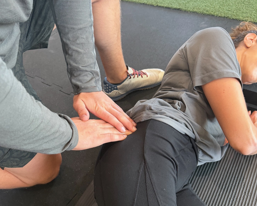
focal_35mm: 32
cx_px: 127
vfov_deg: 45.6
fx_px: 243
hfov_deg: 55.7
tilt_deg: -46.4
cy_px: 121
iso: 400
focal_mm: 6.76
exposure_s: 1/60
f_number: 1.78
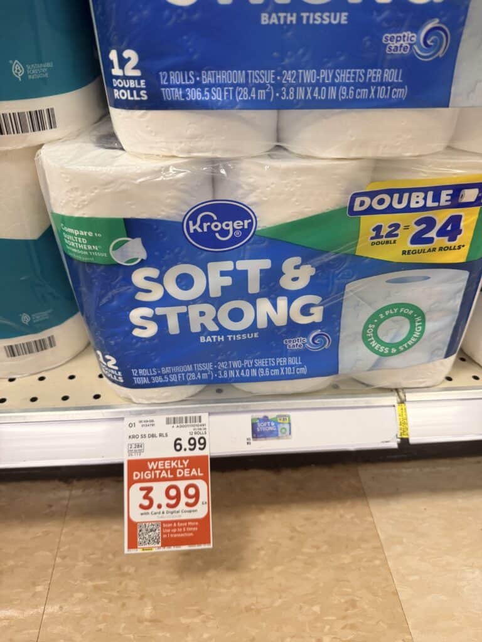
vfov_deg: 71.6
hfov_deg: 56.8
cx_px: 241
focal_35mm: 24
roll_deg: -2.5
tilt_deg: -36.6
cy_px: 321
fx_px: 446
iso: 160
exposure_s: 1/120
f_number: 1.78
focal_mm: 6.76
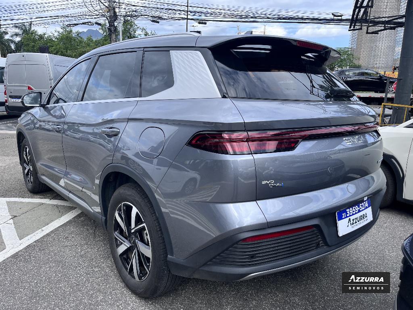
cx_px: 206
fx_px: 310
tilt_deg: -14.8
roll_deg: -1.4
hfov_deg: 67.3
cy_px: 155
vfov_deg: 53.1
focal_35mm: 26
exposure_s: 1/1294
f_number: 1.6
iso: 50
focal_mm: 5.1
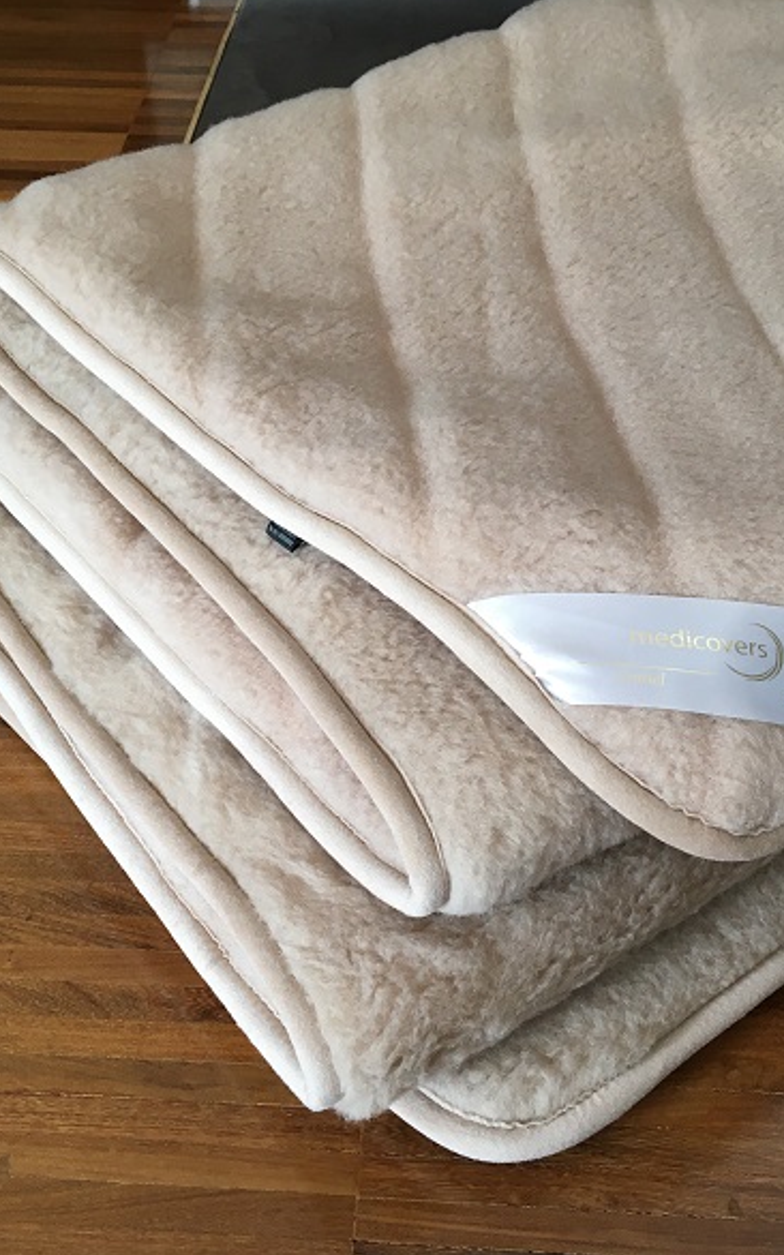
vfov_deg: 47.2
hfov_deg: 30.5
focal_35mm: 42
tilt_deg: -44.6
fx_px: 1437
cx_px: 433
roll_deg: -0.7
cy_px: 632
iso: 32
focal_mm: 4.15
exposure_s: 1/33
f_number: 2.2
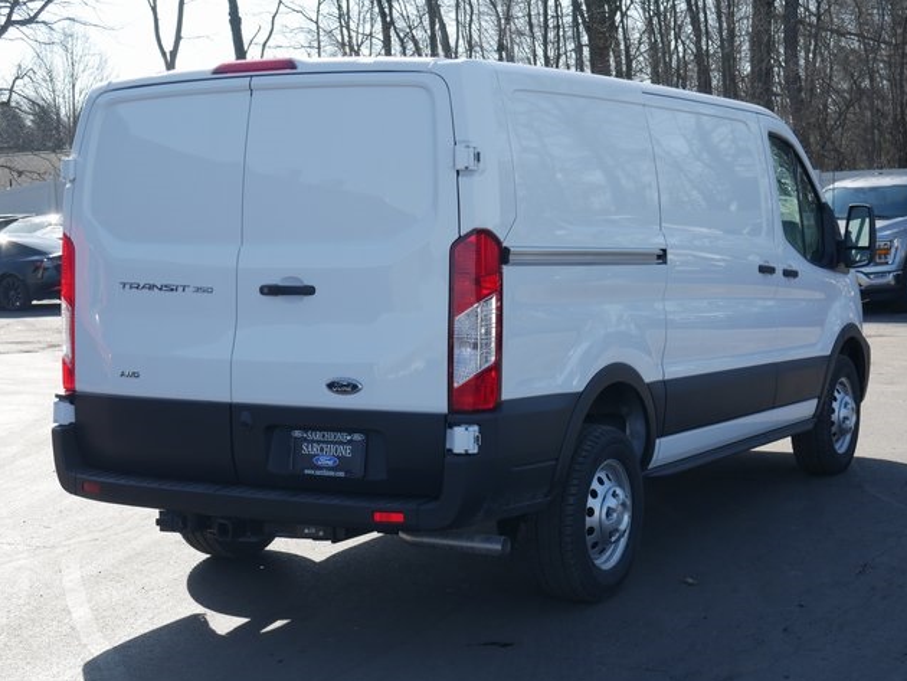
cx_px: 458
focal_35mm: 63
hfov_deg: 30.7
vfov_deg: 23.3
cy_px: 343
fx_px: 1651
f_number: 8
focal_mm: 31
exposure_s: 1/250
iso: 200
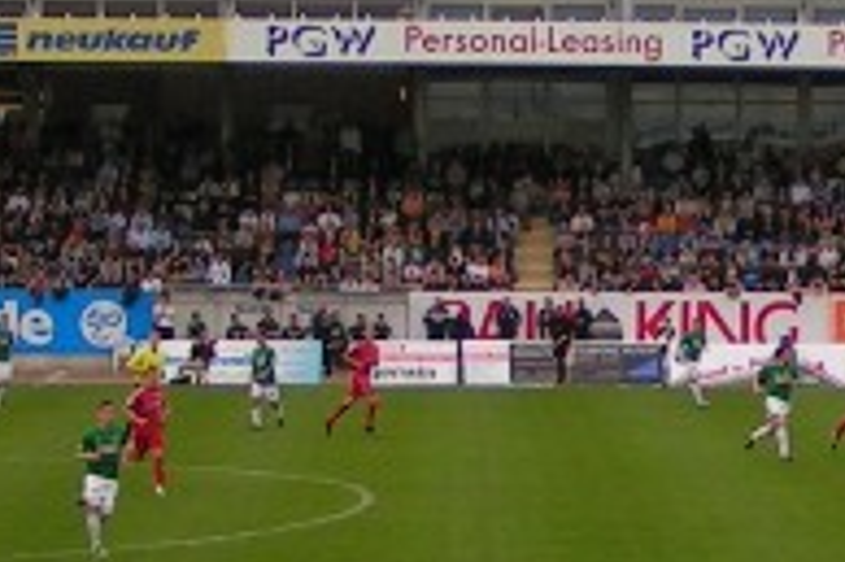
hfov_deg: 12.5
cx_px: 780
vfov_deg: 8.4
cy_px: 270
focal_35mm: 163
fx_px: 3823
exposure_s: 1/250
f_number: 2.8
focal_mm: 5.8
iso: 50
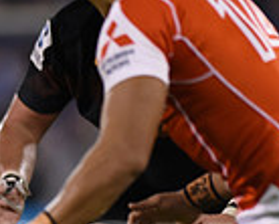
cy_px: 243
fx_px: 9764
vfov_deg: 1.3
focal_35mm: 1180
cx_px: -192
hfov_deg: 1.6
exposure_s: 1/800
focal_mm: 300
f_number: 2.8
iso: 2000
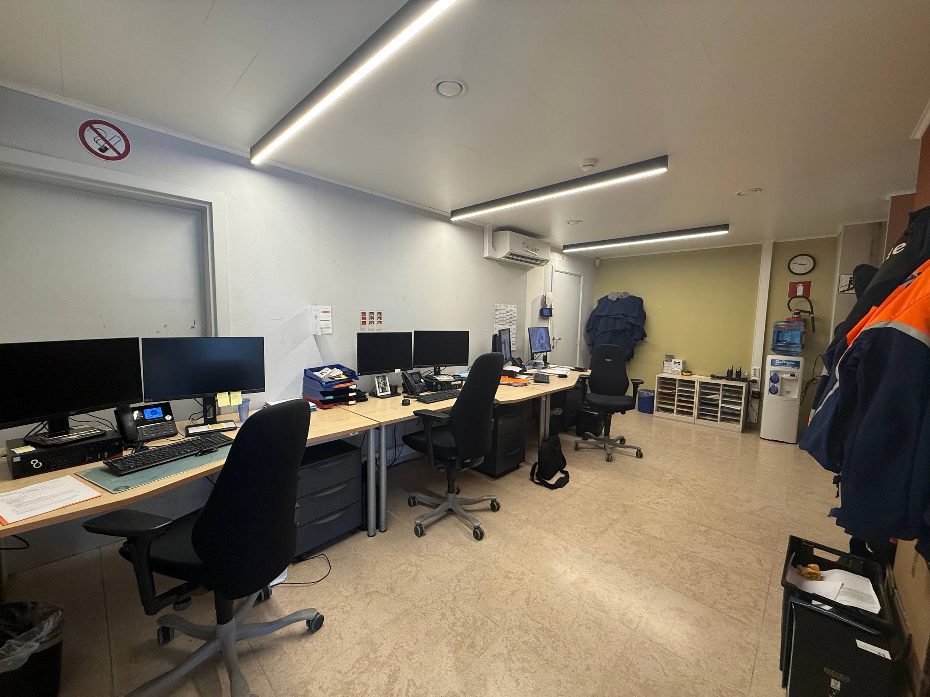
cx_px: 465
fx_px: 376
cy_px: 348
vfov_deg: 85.7
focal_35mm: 14
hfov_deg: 102.1
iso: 200
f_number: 2.2
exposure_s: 1/100
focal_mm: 2.22
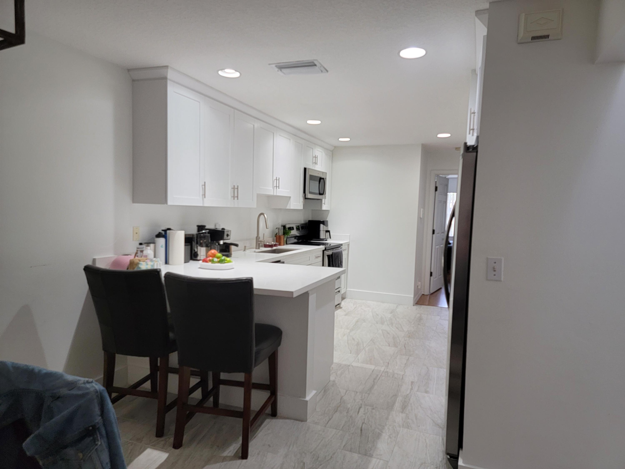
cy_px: 234
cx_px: 312
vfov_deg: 56.8
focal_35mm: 24
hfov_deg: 71.6
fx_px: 433
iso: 200
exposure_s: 1/119
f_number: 1.8
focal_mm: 6.7
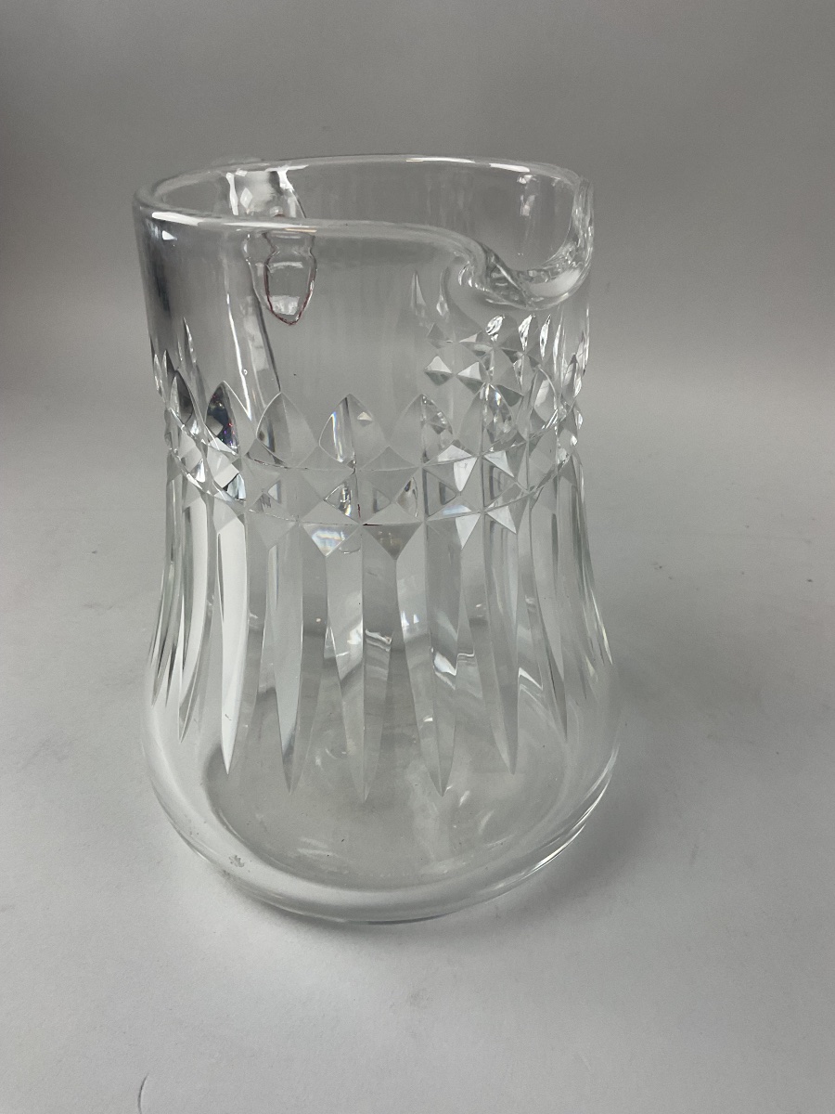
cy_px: 557
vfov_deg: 61.7
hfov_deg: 48.2
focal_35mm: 29
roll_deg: +0.7
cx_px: 418
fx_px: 933
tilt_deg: -30.4
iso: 40
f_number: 1.8
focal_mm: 3
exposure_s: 1/100
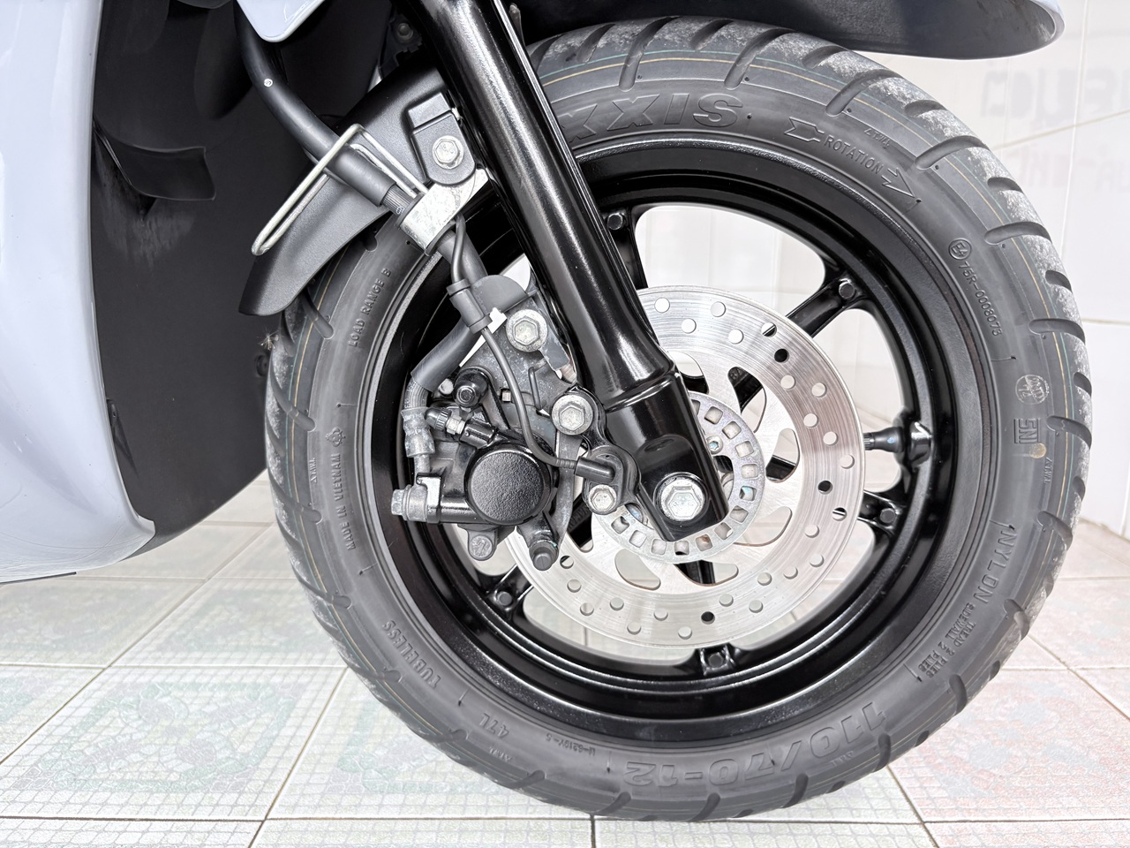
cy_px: 424
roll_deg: -0.4
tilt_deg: -10.7
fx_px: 849
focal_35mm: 26
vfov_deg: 53.1
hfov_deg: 67.3
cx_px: 565
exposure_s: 1/104
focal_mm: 5.96
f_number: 1.6
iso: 125
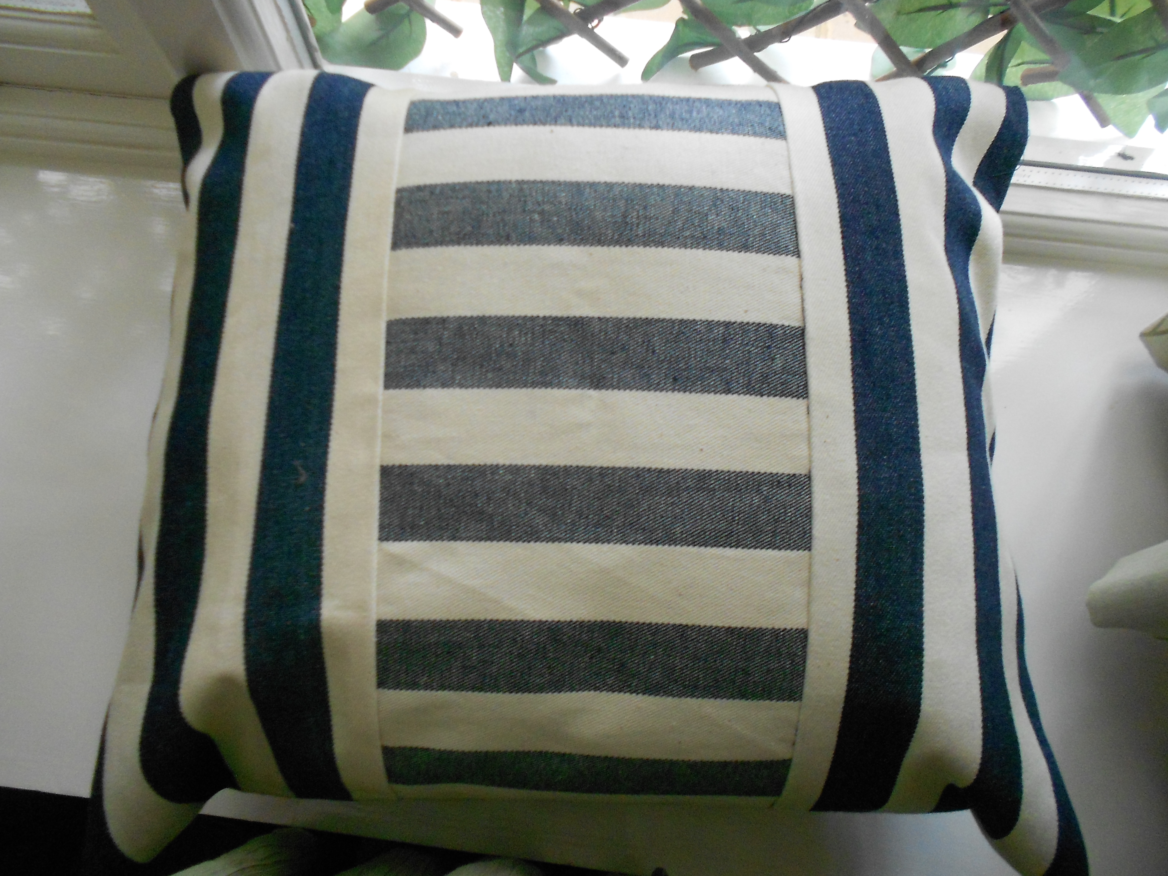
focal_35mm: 26
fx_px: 877
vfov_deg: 53.1
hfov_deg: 67.3
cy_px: 438
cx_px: 584
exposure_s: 1/30
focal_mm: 4.6
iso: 320
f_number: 3.2
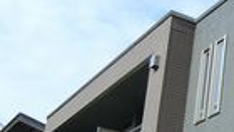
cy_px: 120
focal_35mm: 93
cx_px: 391
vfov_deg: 12.9
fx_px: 577
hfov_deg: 18.9
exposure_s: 1/160
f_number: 6.9
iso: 80
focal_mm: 4.06
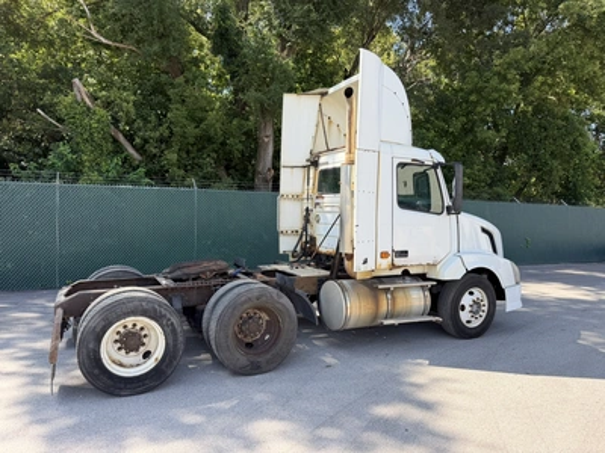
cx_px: 302
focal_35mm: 24
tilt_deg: +0.3
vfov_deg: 56.8
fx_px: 419
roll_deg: -1.4
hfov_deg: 71.6
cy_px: 226
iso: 80
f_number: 1.78
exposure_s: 1/1139
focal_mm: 6.76
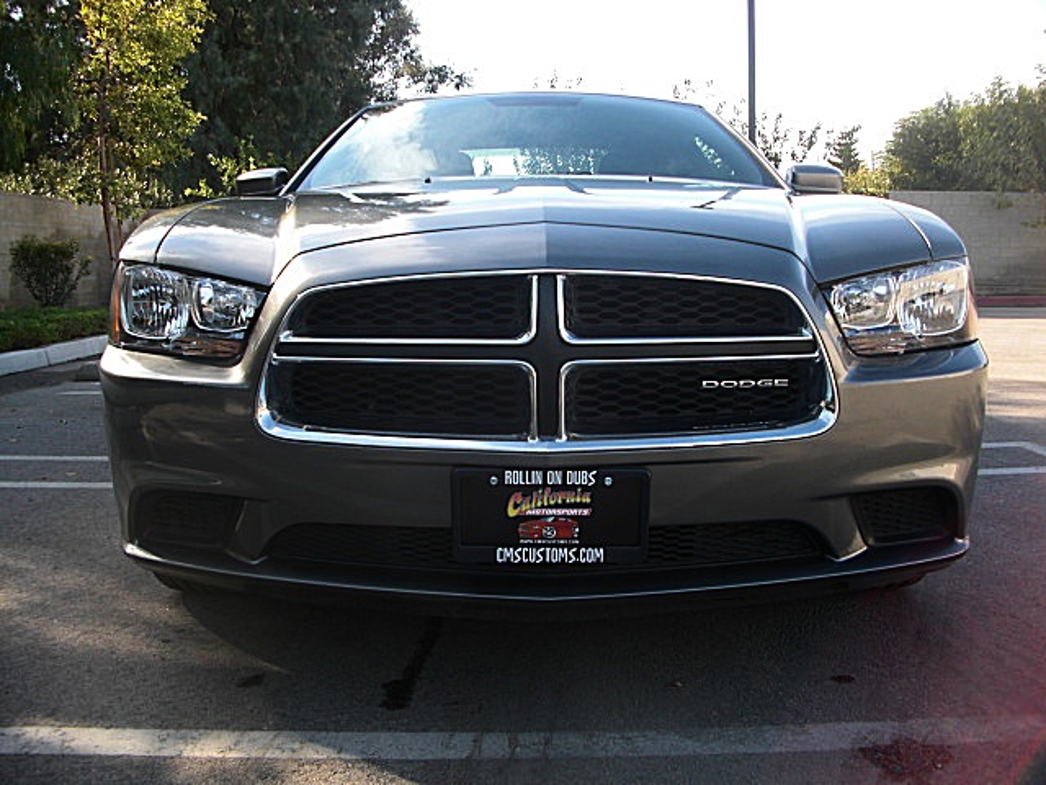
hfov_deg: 51.4
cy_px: 392
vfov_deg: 39.7
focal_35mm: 36
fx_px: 1088
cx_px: 523
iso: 50
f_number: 2.8
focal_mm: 6.3
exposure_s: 1/200
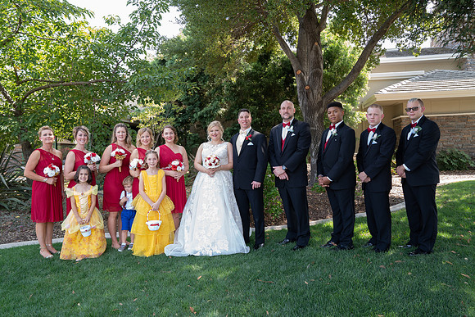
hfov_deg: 73.7
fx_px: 317
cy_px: 158
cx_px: 238
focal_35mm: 24
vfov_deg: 53.2
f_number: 5.6
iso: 500
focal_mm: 24
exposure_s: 1/60
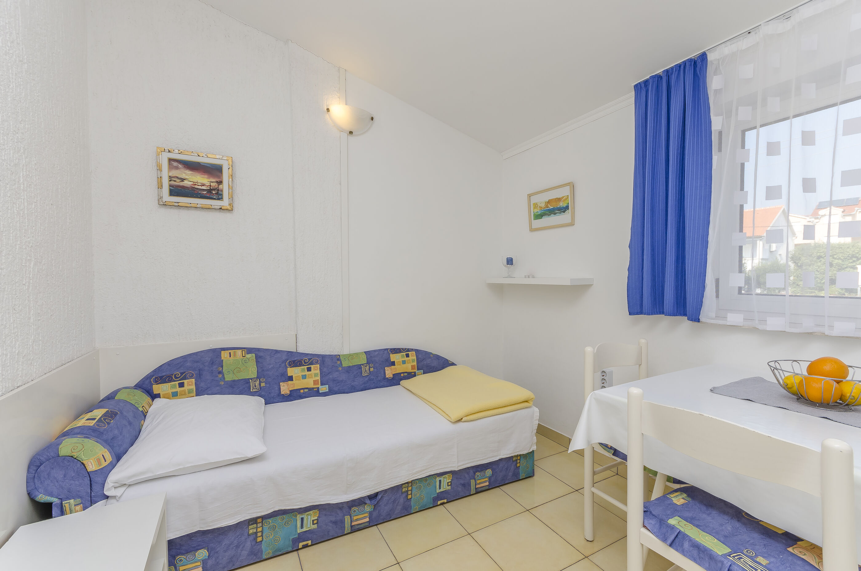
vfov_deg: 77.1
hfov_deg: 100.5
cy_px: 286
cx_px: 430
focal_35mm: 15
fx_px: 358
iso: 100
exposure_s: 1/100
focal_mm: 10
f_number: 9
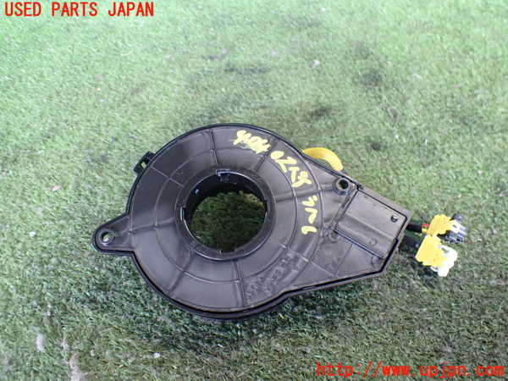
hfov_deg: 60.0
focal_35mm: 30
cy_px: 190
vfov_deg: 46.8
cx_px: 254
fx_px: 440
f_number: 2.3
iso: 800
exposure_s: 1/50
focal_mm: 5.4
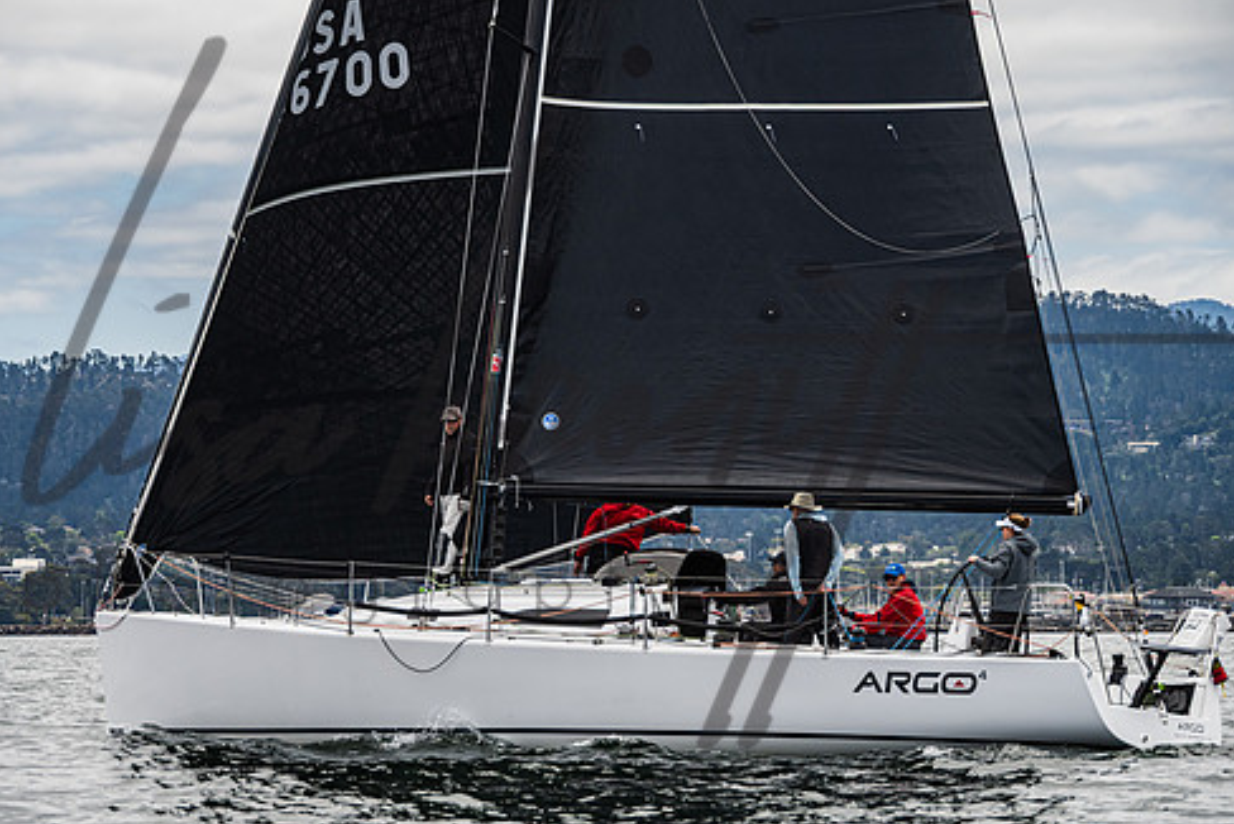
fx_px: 6722
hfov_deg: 10.5
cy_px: 398
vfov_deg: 7.0
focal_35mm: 196
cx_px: 587
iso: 500
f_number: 7.6
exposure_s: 1/1600
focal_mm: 165
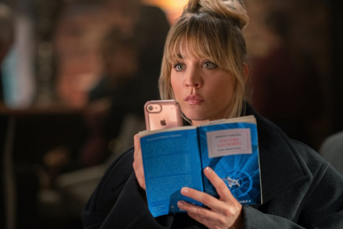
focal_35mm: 107
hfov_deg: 19.1
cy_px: 123
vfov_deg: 12.8
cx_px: 159
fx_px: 1020
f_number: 1.6
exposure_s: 1/200
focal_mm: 85
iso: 2000
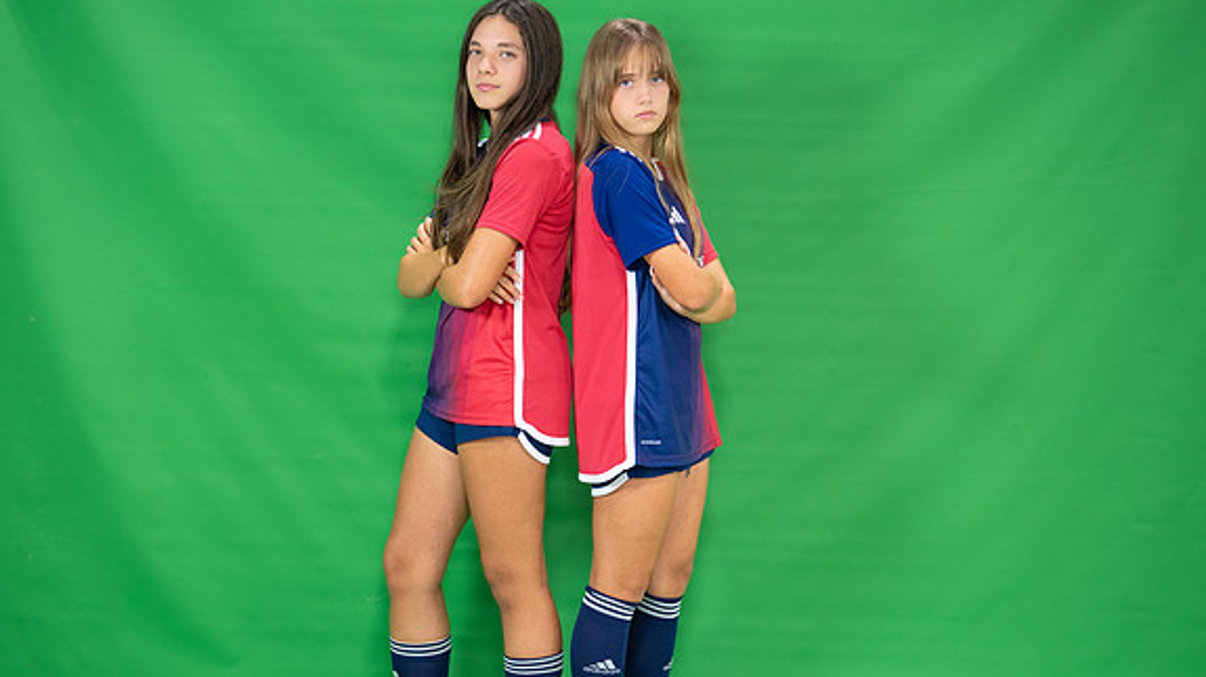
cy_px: 365
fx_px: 2206
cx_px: 594
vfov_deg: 17.5
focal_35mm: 69
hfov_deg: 30.6
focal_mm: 50
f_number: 1.2
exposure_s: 1/500
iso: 400
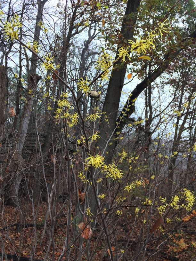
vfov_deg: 61.7
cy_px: 130
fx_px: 219
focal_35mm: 29
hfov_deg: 48.2
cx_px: 98
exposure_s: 1/40
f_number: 2.2
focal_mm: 4.15
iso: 32
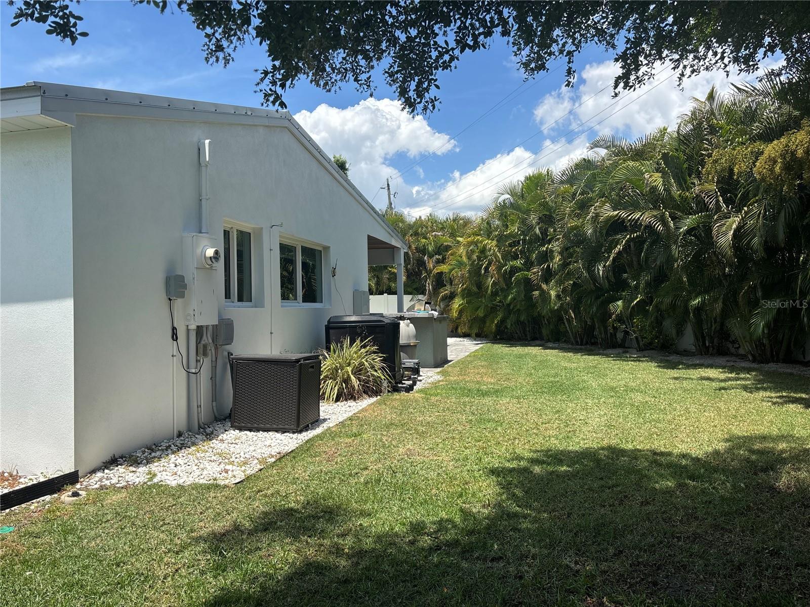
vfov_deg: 53.1
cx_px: 405
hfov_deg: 67.3
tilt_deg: -0.1
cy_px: 304
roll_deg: +0.9
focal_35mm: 26
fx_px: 608
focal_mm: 5.96
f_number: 1.6
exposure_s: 1/2710
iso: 50
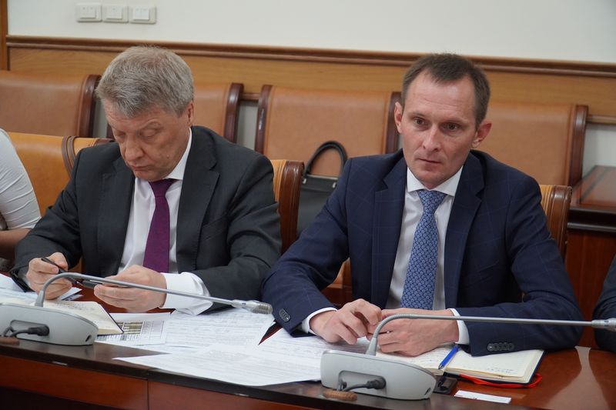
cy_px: 205
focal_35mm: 63
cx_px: 308
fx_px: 1078
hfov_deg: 31.9
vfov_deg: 21.6
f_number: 4
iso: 2000
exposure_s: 1/160
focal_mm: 42
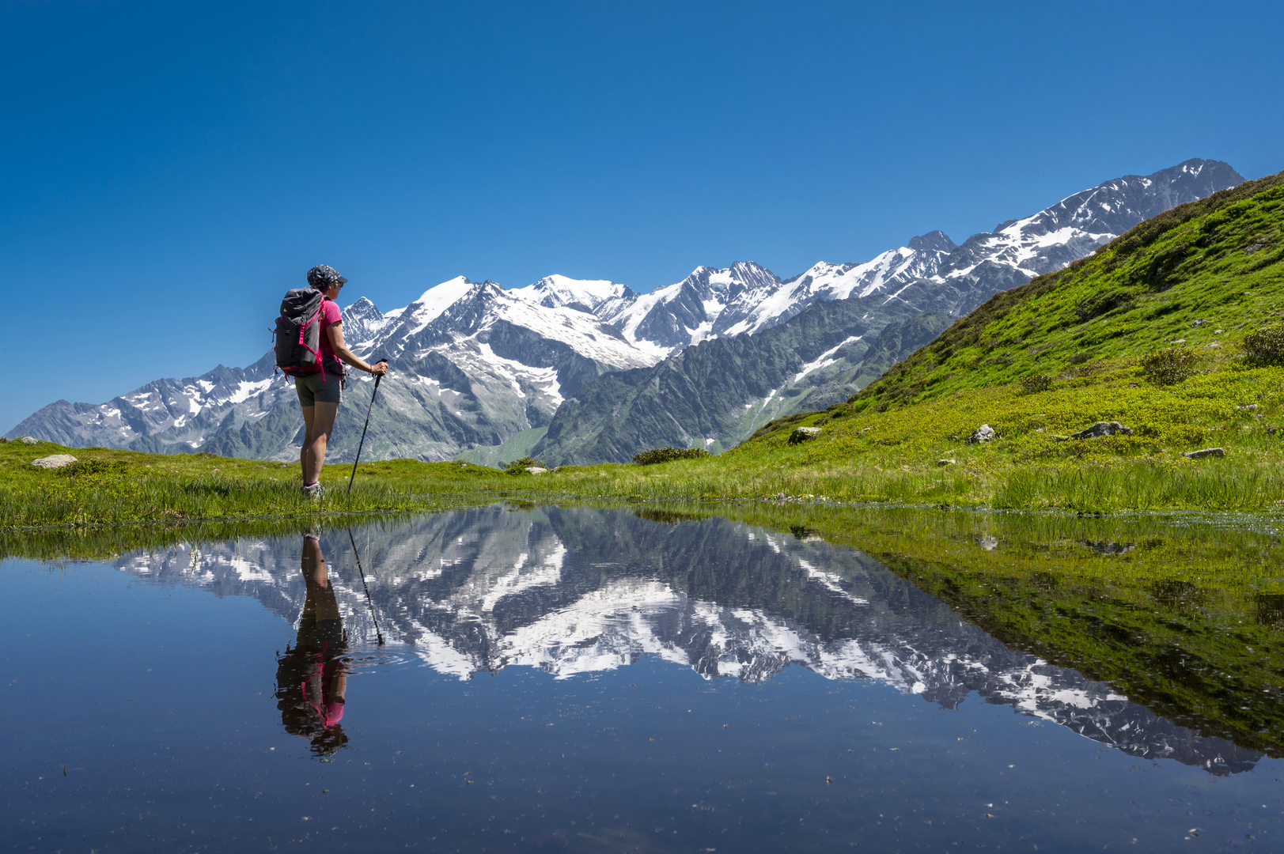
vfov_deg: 43.6
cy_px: 427
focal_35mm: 30
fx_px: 1069
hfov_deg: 62.0
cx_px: 642
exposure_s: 1/100
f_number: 20
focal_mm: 30
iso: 200
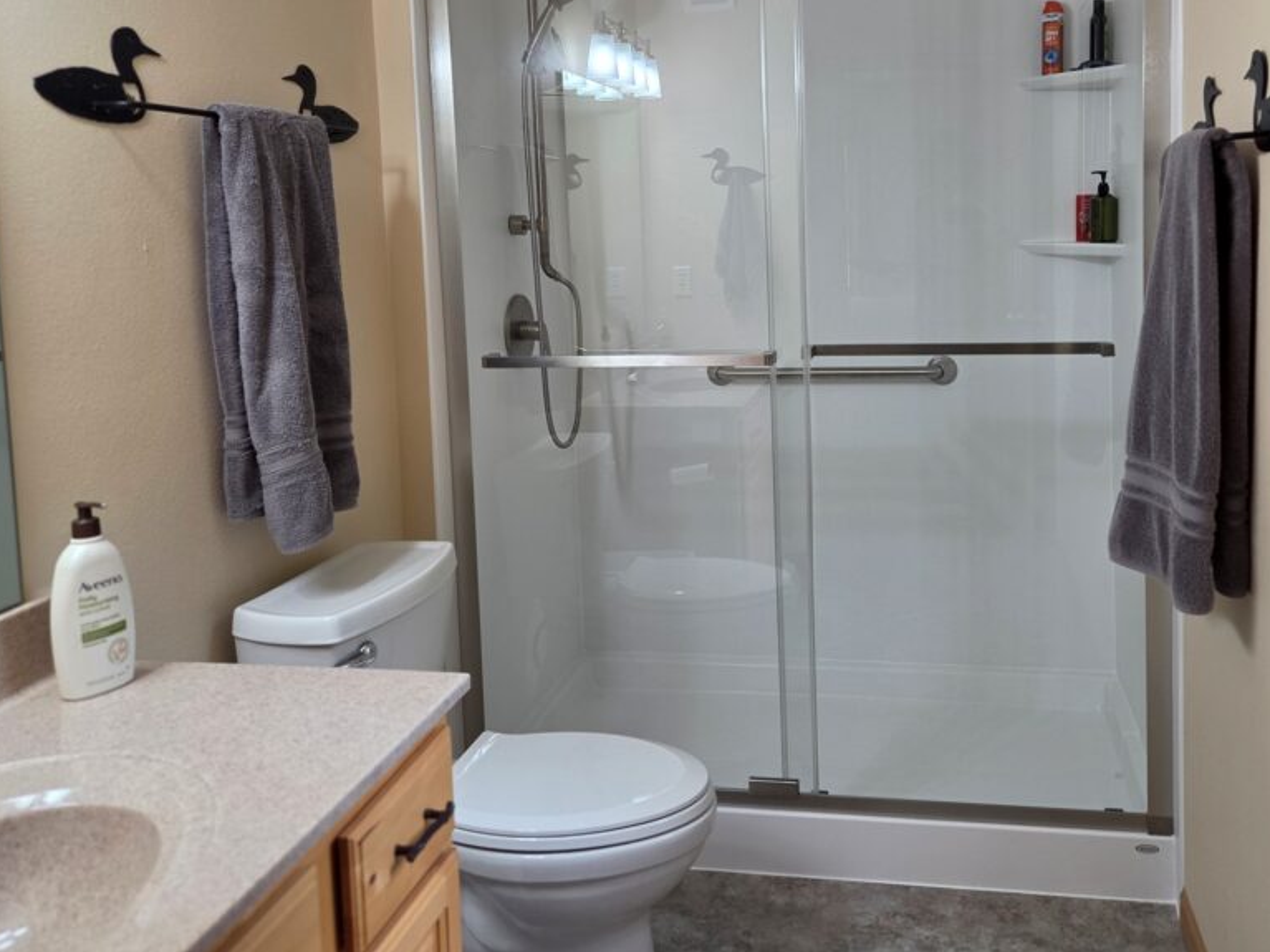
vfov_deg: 43.5
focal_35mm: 32
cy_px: 318
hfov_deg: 56.5
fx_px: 1174
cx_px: 741
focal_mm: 5.4
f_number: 1.8
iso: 160
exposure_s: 1/120
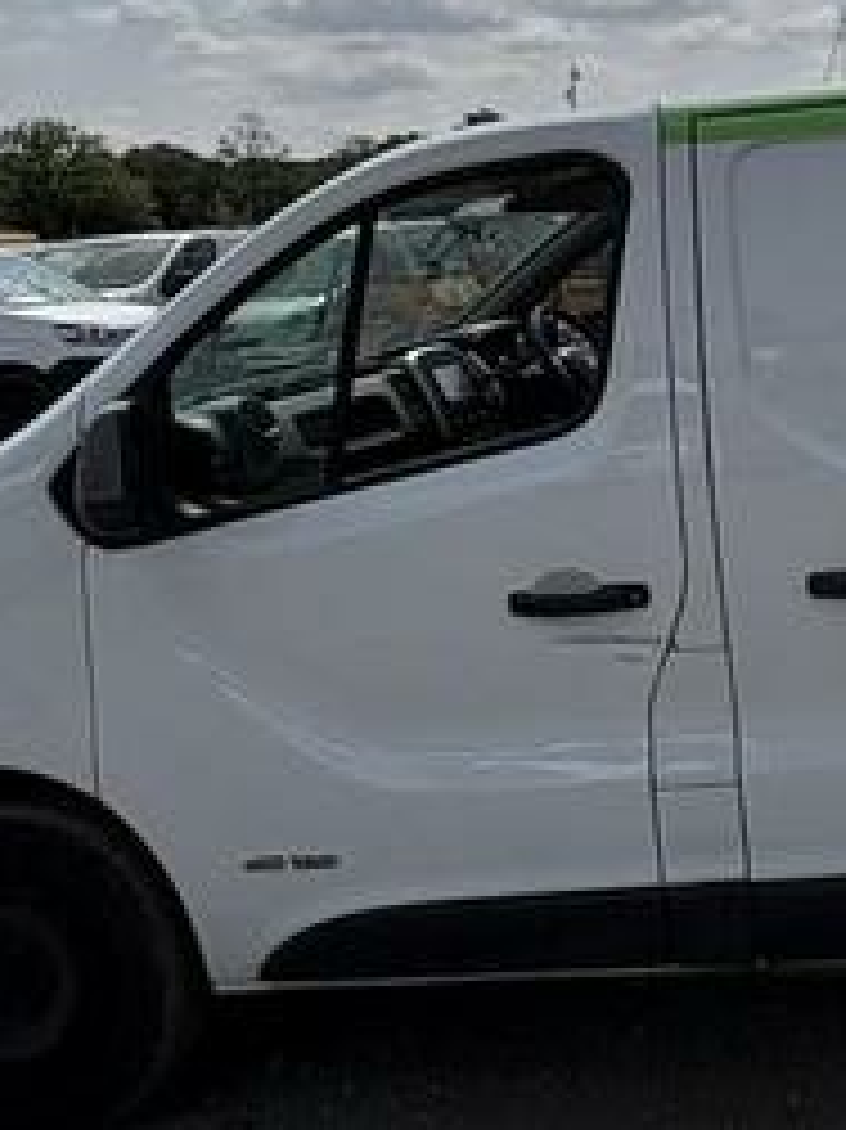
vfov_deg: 36.7
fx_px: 1631
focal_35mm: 50
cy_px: 198
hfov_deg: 25.7
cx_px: 1040
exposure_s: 1/5263
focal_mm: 2.22
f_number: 2.2
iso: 50
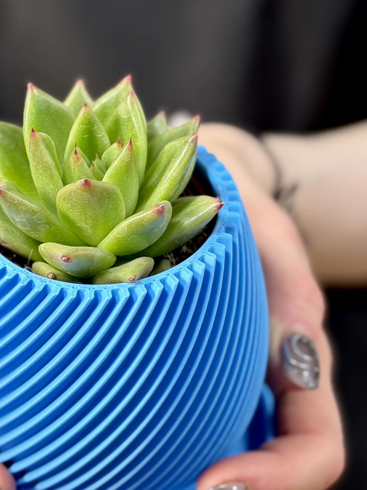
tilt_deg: -17.8
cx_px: 69
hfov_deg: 13.9
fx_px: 1499
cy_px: 173
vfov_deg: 18.5
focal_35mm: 106
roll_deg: -1.7
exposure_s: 1/50
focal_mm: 6.76
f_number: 1.78
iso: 64
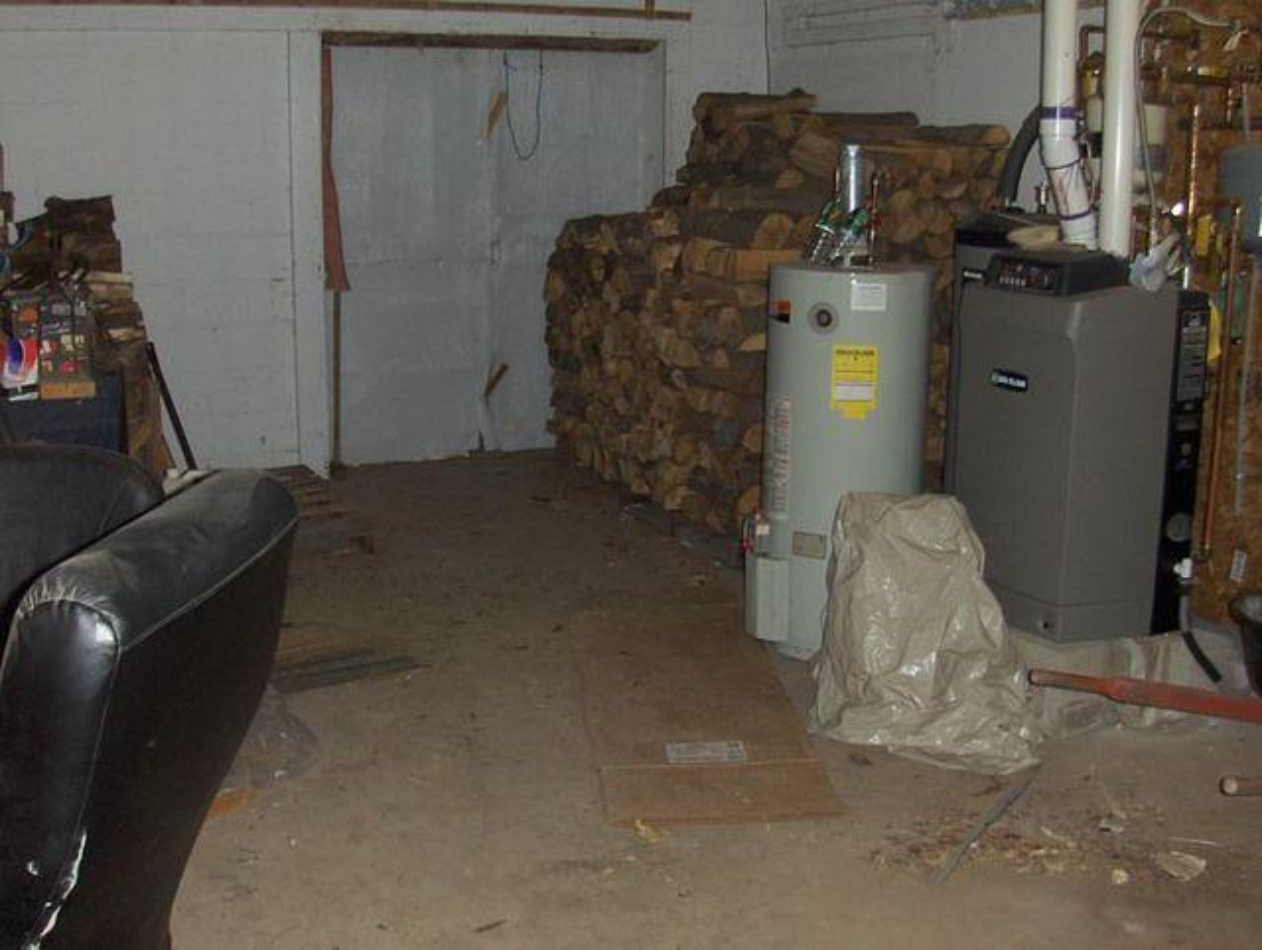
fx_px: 1497
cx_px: 631
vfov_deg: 35.2
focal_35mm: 41
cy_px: 475
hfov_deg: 45.7
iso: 100
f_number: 3.5
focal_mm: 6.5
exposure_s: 1/60
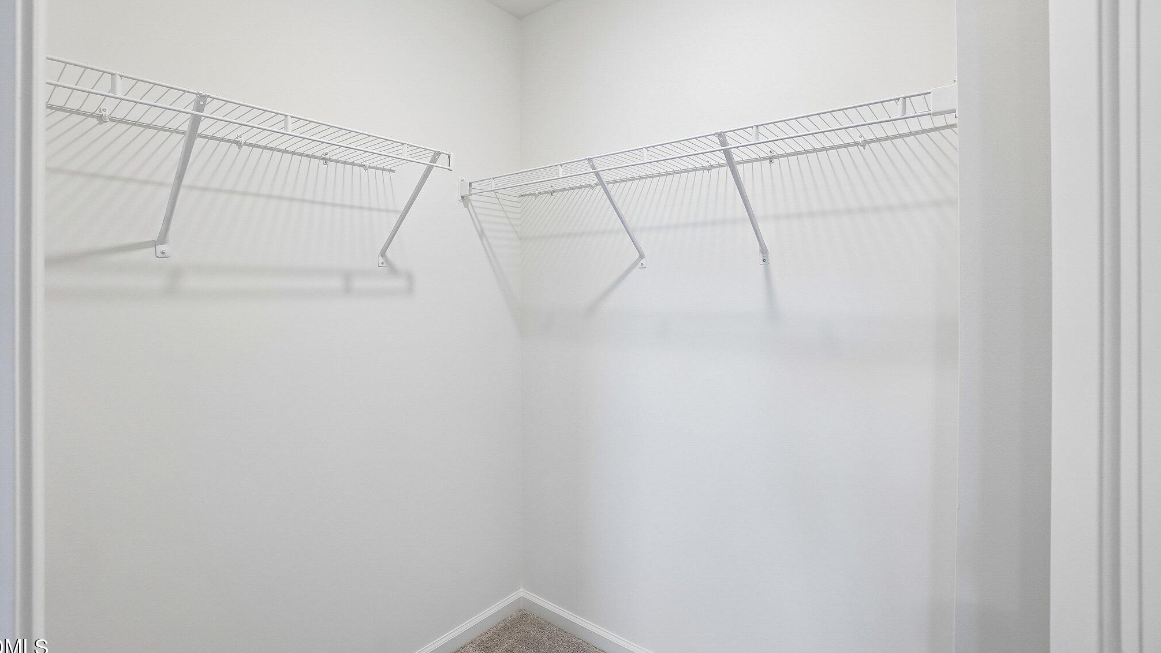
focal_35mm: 16
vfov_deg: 66.9
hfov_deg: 99.4
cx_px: 576
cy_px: 290
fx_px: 493
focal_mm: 10
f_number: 8
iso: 400
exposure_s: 1/8
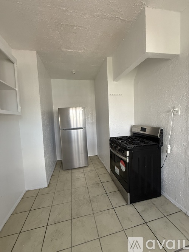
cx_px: 94
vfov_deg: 102.1
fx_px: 102
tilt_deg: -3.6
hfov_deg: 85.7
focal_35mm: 14
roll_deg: +3.0
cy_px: 126
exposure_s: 1/99
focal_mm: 2.22
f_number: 2.2
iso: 320
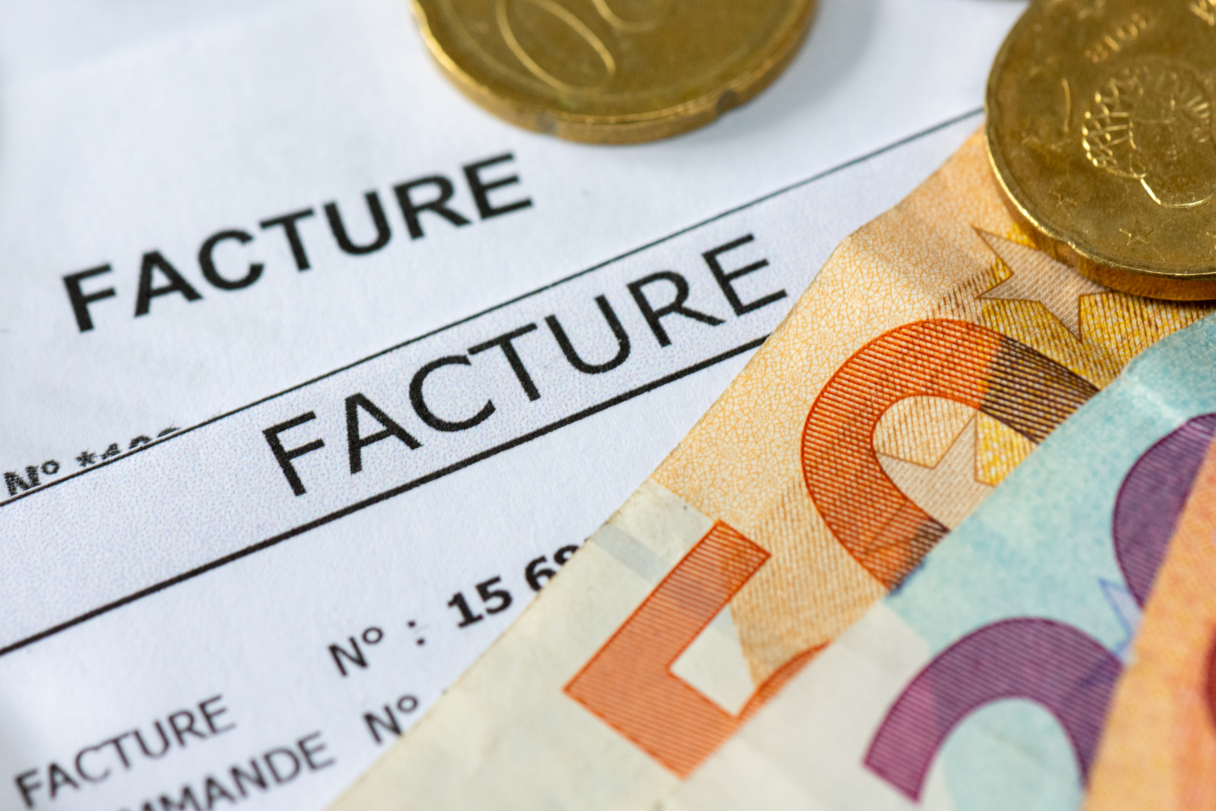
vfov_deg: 10.8
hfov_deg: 16.1
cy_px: 406
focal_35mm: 128
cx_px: 608
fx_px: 4306
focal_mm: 85
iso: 800
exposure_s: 1/100
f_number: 8
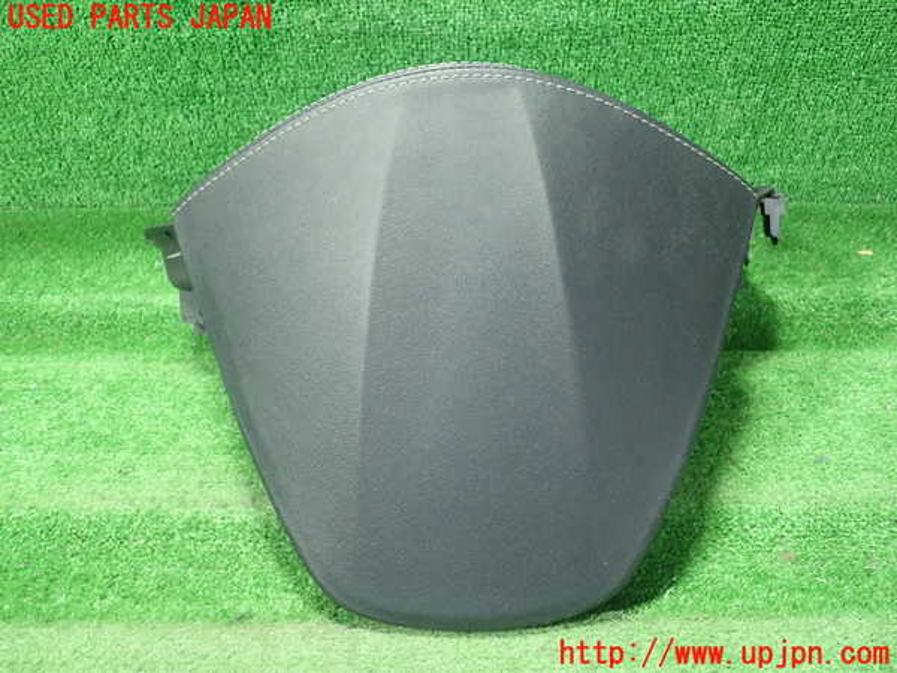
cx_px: 448
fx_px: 777
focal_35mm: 30
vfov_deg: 46.8
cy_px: 336
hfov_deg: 60.0
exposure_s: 1/80
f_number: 2.3
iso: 800
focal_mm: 5.5
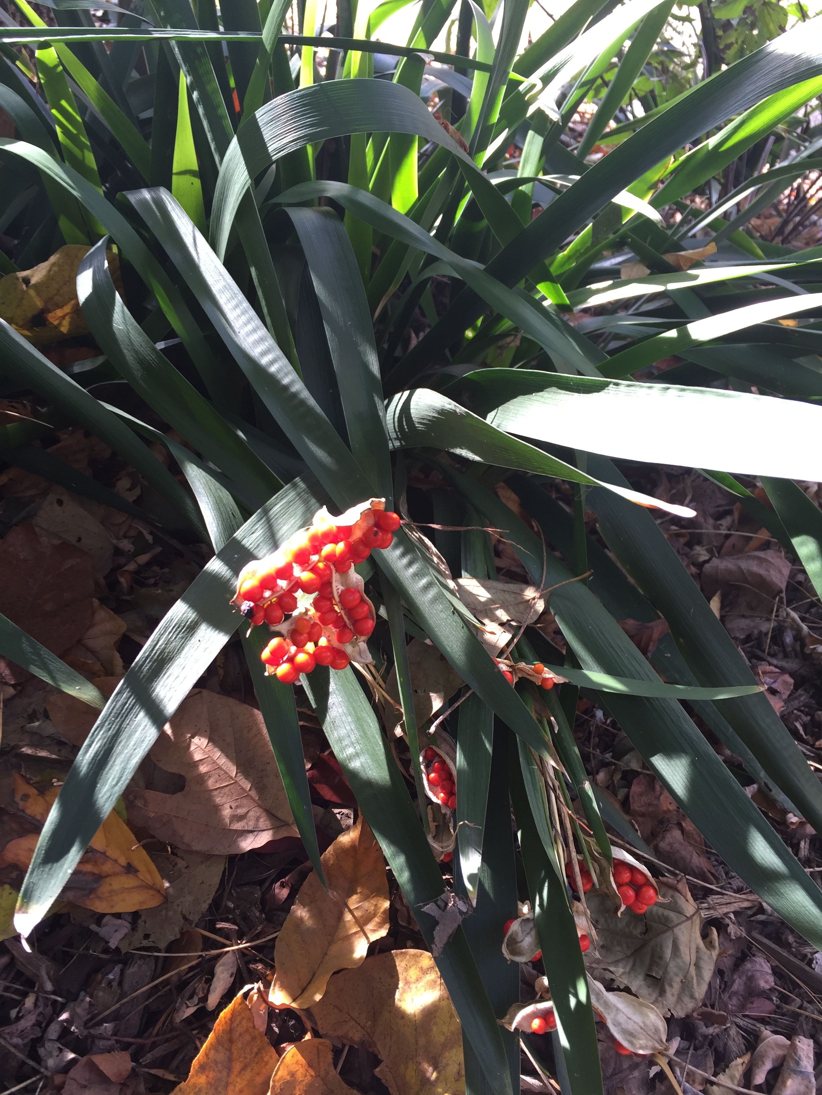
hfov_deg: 48.2
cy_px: 548
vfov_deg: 61.7
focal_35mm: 29
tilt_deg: -43.5
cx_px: 411
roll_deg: +0.0
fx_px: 918
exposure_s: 1/60
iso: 40
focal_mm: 4.15
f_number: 2.2
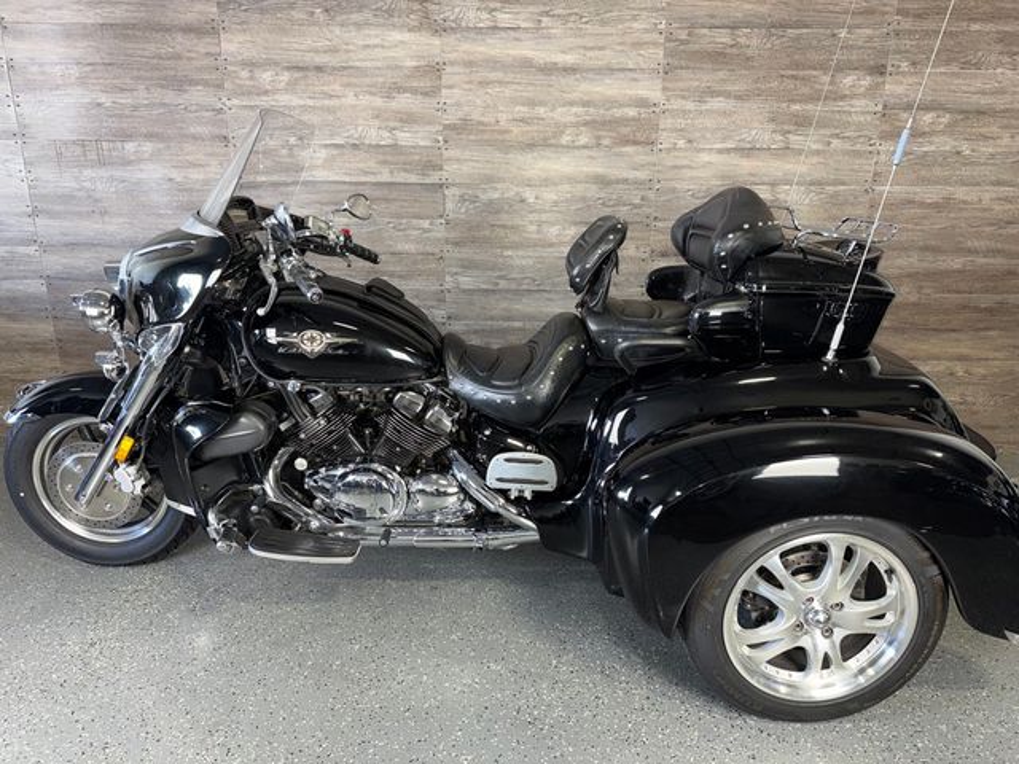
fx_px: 706
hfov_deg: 71.6
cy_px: 382
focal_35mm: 24
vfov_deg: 56.8
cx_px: 510
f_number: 1.78
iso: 80
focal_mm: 6.76
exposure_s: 1/22
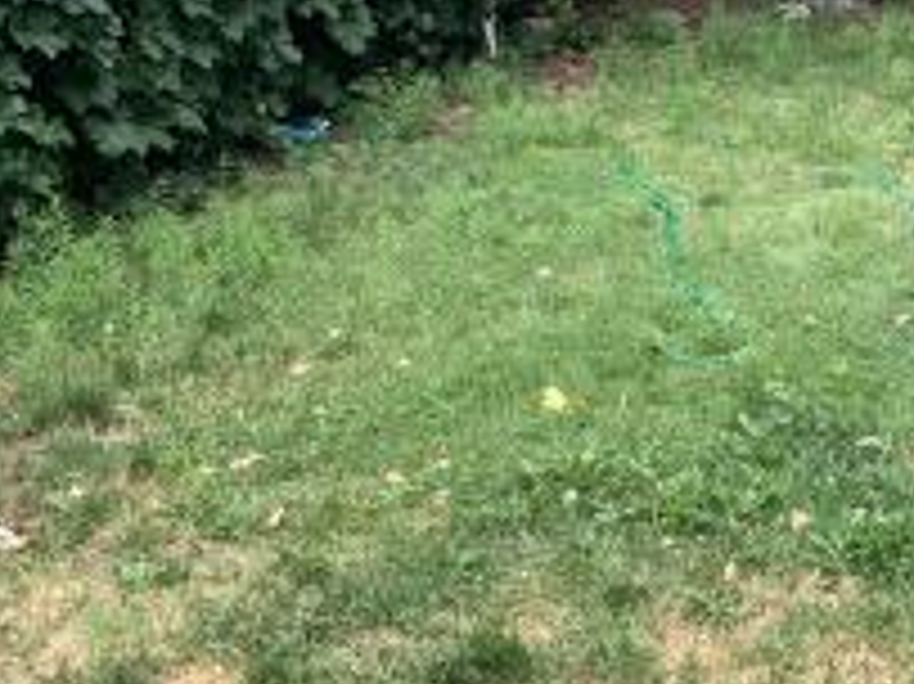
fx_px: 2164
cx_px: 955
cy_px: 284
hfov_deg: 22.7
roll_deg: +2.8
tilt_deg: -14.1
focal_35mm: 82
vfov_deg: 18.0
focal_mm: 4.25
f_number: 1.8
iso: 25
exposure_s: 1/465
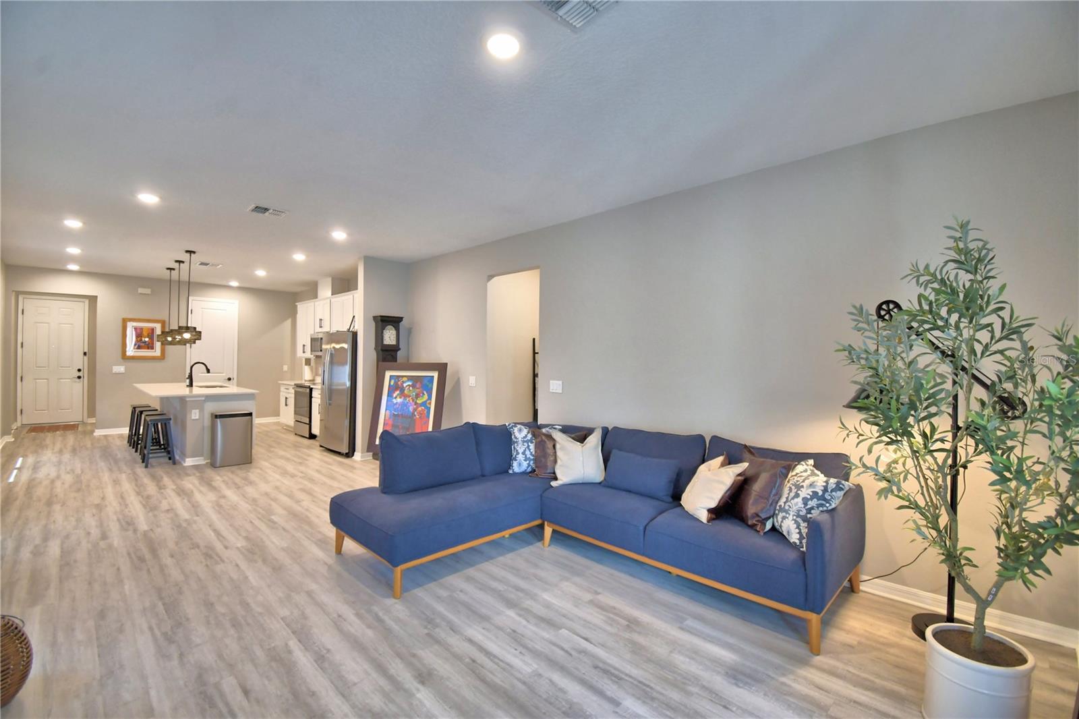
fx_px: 449
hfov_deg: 100.4
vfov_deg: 77.3
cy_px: 360
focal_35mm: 15
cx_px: 540
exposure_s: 1/30
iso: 560
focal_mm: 10
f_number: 4.5
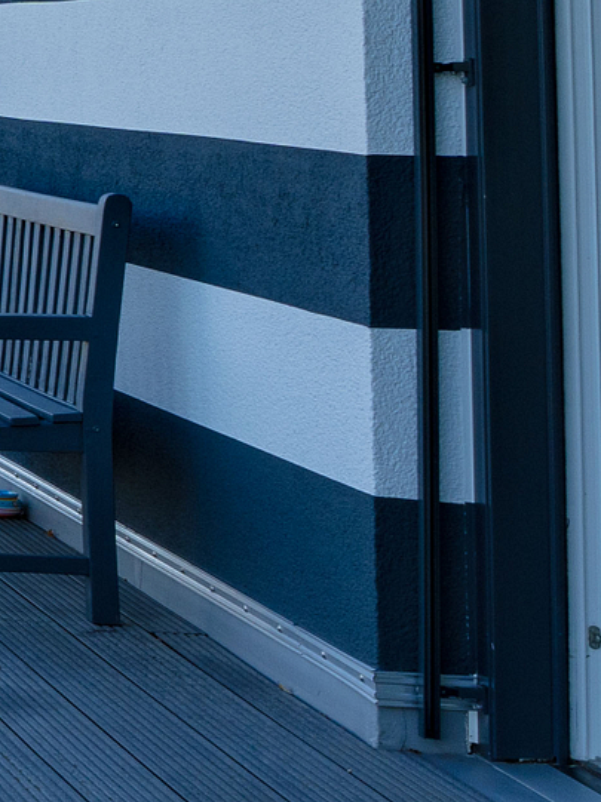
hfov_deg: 7.1
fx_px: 2364
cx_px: -2137
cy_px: -17
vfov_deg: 18.7
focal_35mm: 102
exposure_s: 1/100
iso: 125
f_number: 7.1
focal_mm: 14
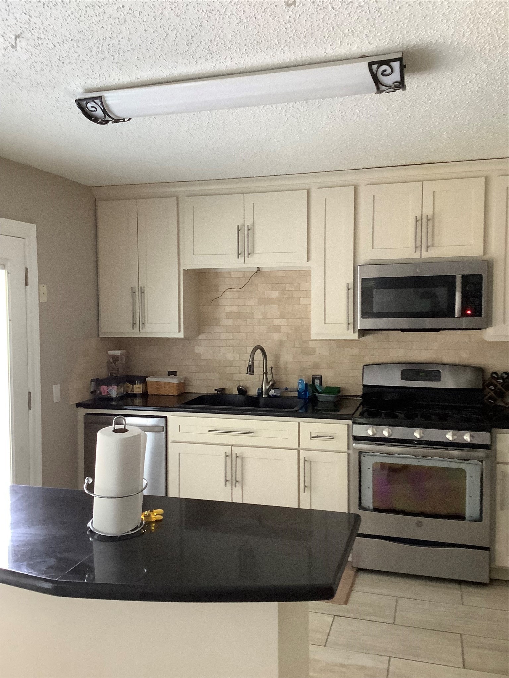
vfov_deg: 58.4
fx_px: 608
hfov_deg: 45.4
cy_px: 339
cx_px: 254
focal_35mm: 31
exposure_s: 1/60
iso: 250
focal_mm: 3.3
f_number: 2.4
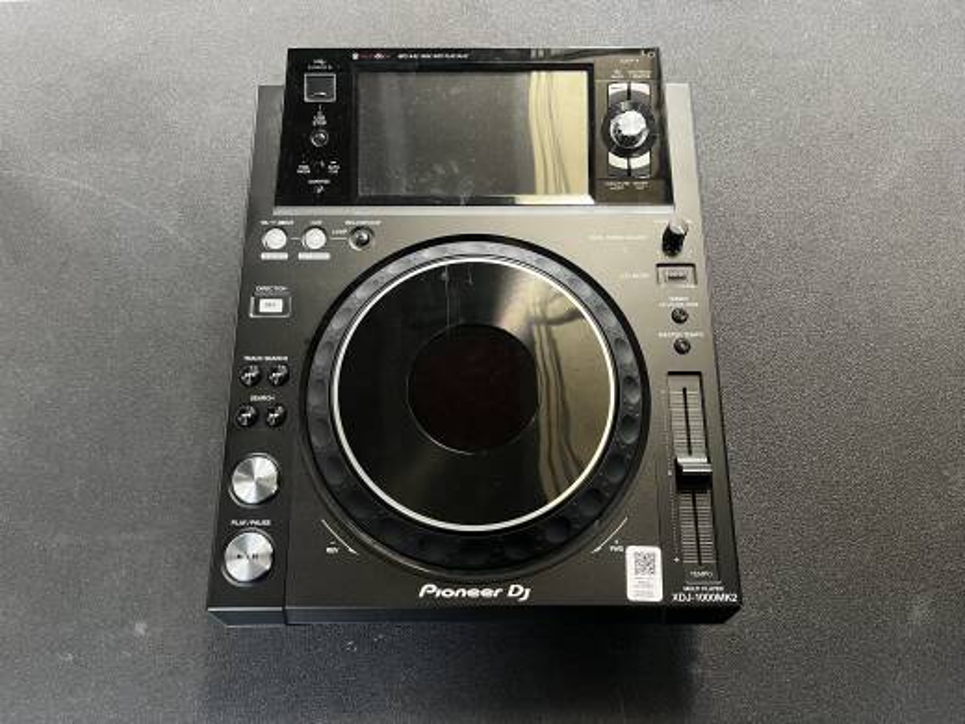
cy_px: 362
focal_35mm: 26
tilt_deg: -75.4
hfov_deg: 67.3
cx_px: 482
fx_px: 725
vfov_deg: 53.1
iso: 400
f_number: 1.6
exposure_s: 1/40
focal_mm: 5.1
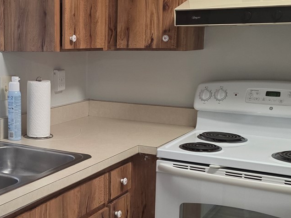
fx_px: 488
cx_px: 54
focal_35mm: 58
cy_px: 114
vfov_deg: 25.2
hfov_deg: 32.2
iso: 250
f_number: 1.7
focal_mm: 6.3
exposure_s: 1/120
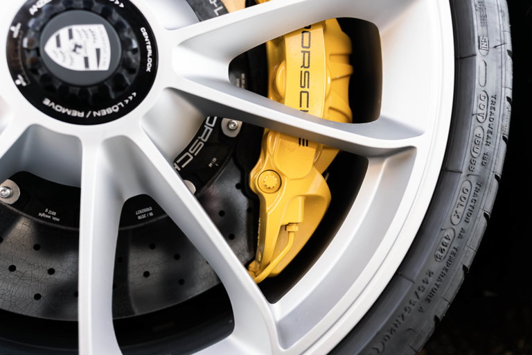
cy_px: 178
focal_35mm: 35
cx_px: 266
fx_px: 517
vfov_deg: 37.9
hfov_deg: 54.4
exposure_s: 1/100
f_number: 2.2
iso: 320
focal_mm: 35
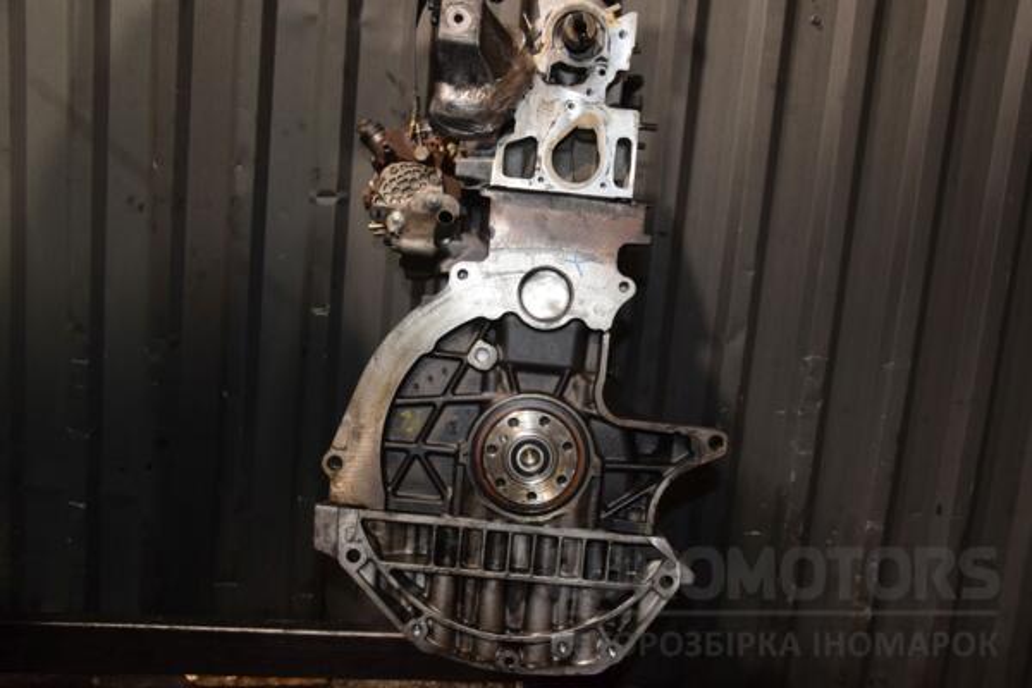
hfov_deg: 57.2
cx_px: 516
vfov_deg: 40.0
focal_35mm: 33
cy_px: 344
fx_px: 946
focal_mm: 22
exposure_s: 1/60
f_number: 5
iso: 800
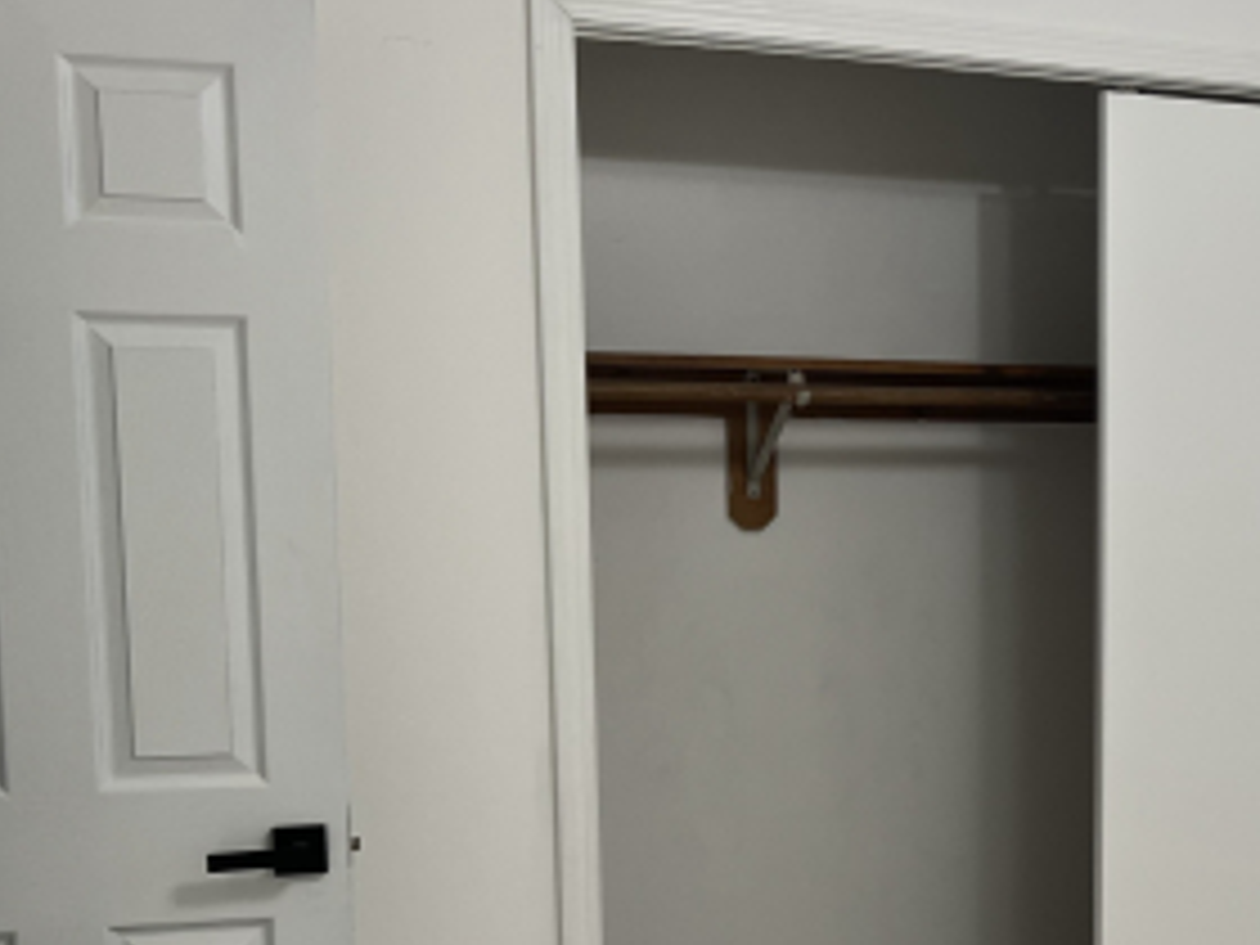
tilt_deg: -6.1
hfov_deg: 28.8
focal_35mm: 62
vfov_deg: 23.5
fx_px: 2257
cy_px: 680
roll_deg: -1.6
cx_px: 1325
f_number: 1.5
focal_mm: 5.7
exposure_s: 1/60
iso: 80
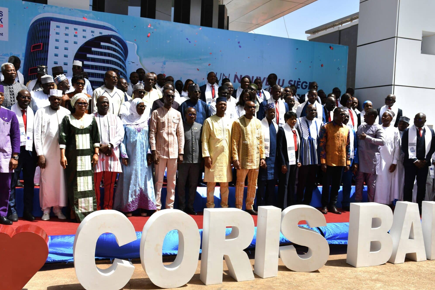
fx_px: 423
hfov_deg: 54.4
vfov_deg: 37.9
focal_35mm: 35
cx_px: 220
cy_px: 141
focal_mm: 23
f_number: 9
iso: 100
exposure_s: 1/323
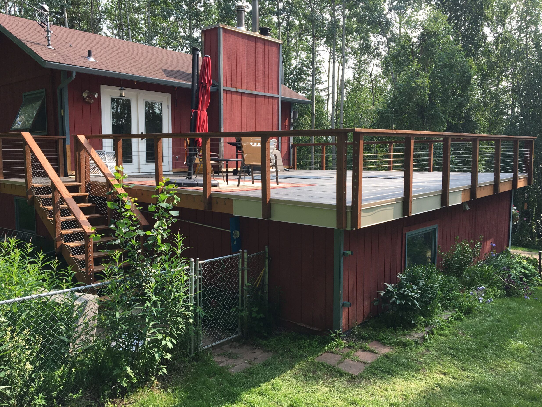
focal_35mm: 30
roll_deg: +0.8
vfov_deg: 46.8
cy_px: 205
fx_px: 470
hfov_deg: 60.0
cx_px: 267
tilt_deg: -4.8
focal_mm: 4.15
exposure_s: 1/496
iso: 25
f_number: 2.2
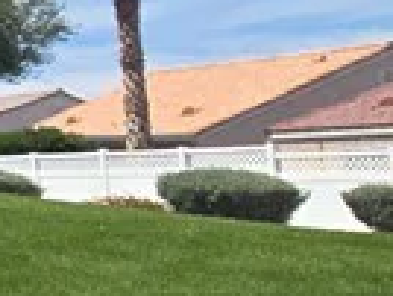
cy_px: 47
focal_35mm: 99
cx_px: -804
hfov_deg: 11.2
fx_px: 1126
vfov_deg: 14.9
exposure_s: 1/2650
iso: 50
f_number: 2.2
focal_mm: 2.2
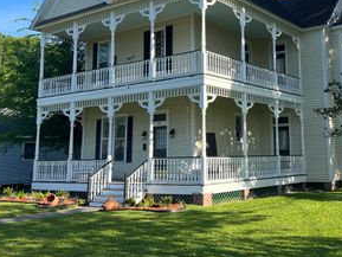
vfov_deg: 31.9
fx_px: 445
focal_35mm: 45
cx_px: 246
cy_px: 83
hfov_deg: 41.1
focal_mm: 5.7
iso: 50
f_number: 1.5
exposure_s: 1/2008
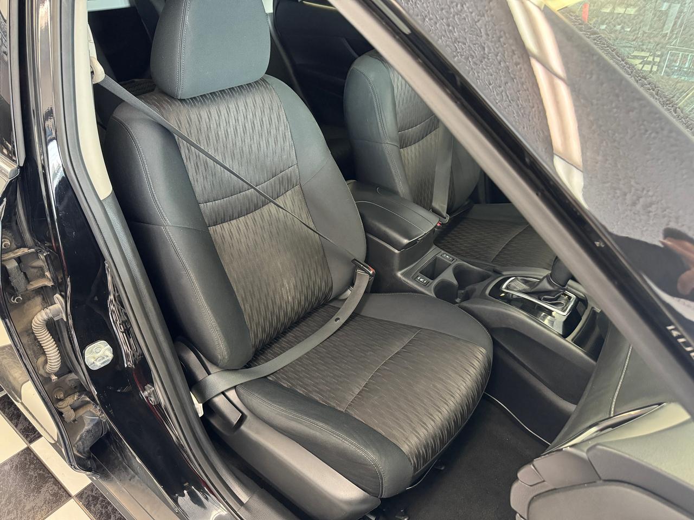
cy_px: 260
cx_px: 347
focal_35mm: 24
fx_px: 481
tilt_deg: -33.4
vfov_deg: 56.8
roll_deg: -0.6
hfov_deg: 71.6
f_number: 1.78
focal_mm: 6.76
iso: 800
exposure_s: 1/60
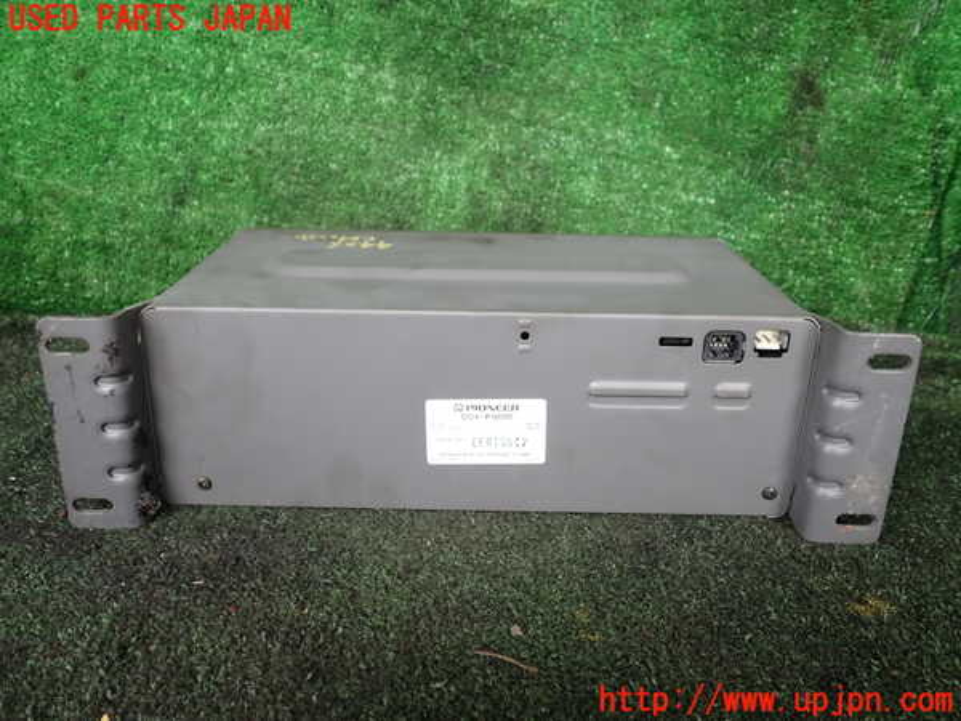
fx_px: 833
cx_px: 480
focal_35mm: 30
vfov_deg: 46.8
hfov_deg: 60.0
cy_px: 360
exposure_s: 1/60
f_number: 2.3
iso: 125
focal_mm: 5.4
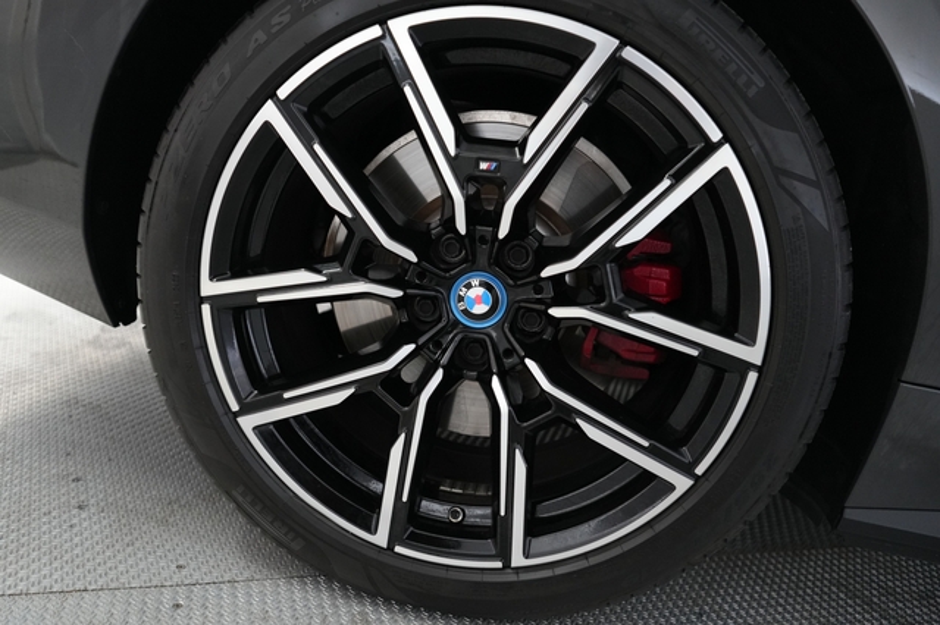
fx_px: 731
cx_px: 470
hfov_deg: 65.5
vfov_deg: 46.4
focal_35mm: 28
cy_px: 312
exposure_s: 1/160
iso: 4000
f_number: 2.8
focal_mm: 28
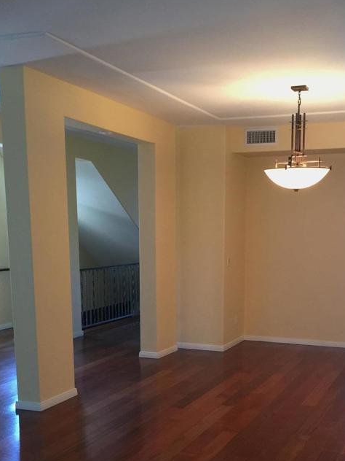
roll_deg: +0.1
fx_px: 625
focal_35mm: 47
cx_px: 203
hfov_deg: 30.8
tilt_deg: -11.2
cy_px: 365
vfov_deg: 39.0
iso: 100
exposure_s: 1/15
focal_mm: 4.15
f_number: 2.2
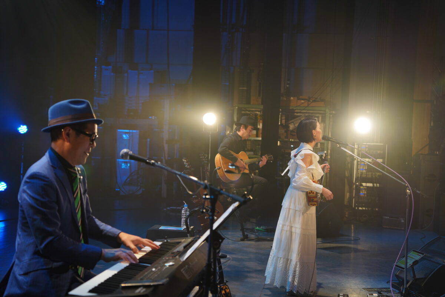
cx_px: 222
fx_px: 640
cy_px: 148
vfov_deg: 26.2
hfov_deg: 38.4
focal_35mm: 52
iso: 100
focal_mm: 51.7
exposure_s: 1/80
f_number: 3.5
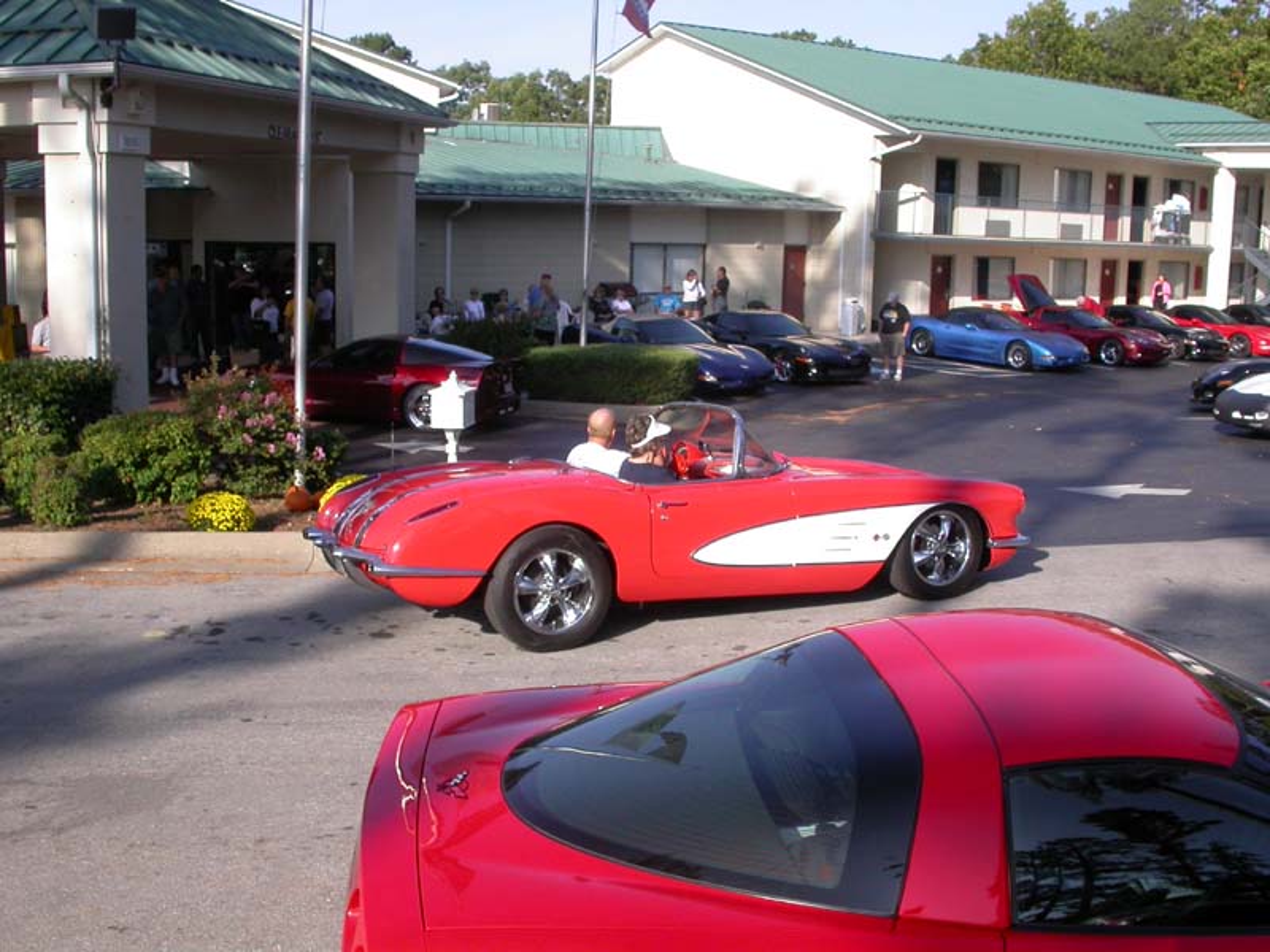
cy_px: 476
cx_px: 635
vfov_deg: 37.7
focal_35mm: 38
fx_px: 1394
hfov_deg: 49.0
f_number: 6.7
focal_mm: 7.85
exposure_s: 1/238
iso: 100
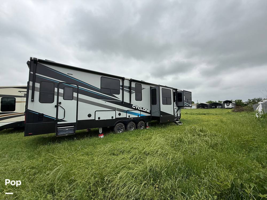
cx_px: 134
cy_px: 100
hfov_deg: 102.1
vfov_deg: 85.7
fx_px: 108
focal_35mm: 14
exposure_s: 1/2717
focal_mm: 2.22
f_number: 2.2
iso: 50
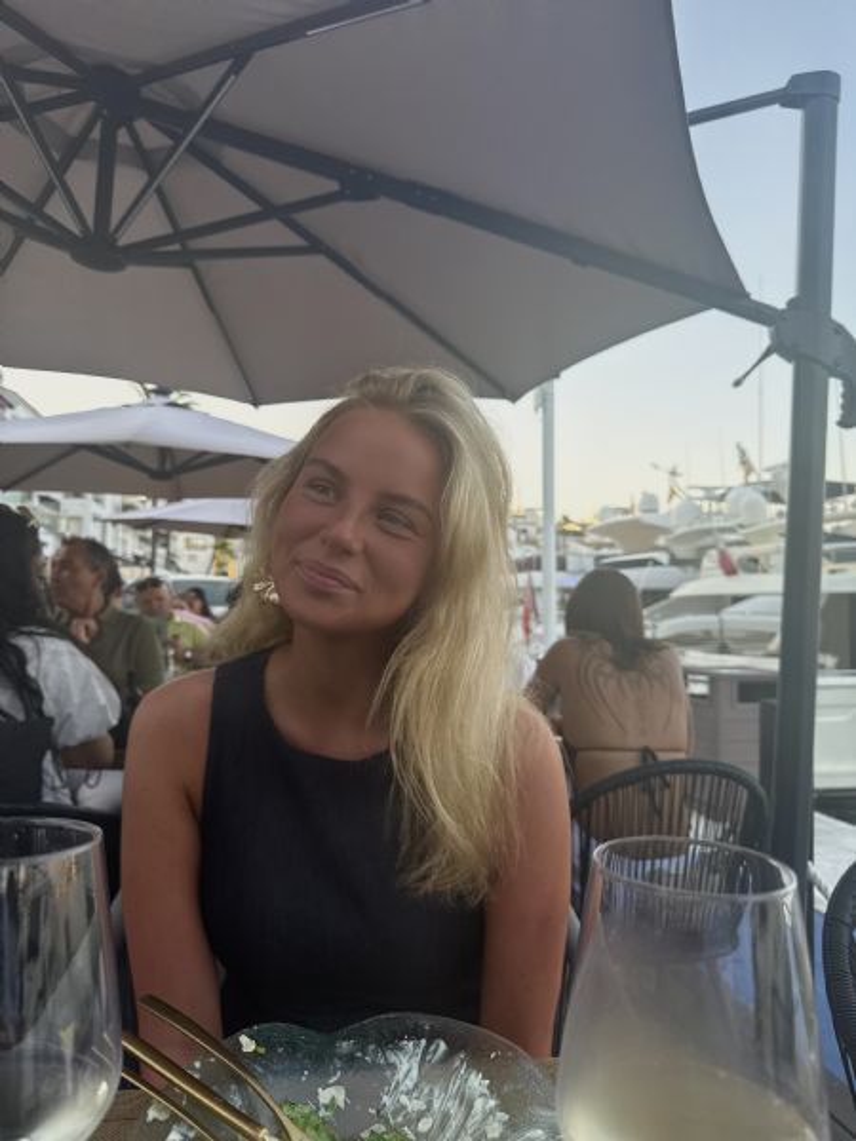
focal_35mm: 24
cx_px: 428
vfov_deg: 71.6
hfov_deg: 56.8
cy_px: 570
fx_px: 791
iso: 100
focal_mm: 6.76
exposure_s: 1/481
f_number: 1.78
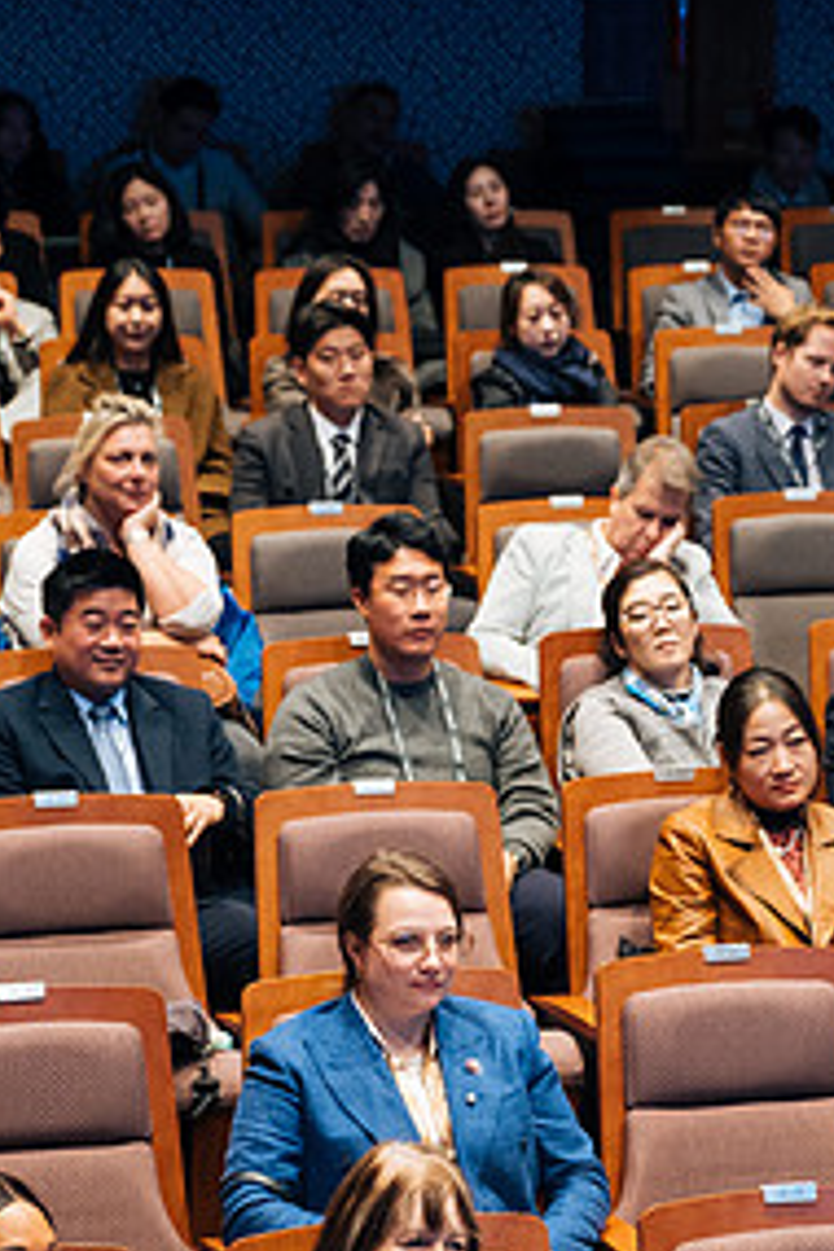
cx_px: 364
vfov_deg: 15.6
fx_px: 4552
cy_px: 891
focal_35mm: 131
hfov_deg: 10.5
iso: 1600
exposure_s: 1/125
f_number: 3.2
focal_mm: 55
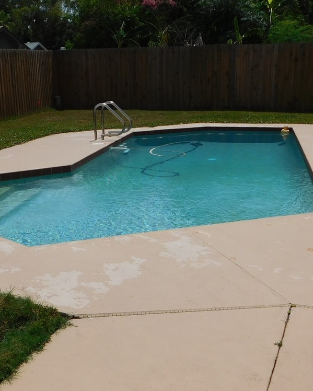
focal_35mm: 48
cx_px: 103
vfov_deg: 38.3
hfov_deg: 31.2
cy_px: 266
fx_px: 555
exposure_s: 1/1250
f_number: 6
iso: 125
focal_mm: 4
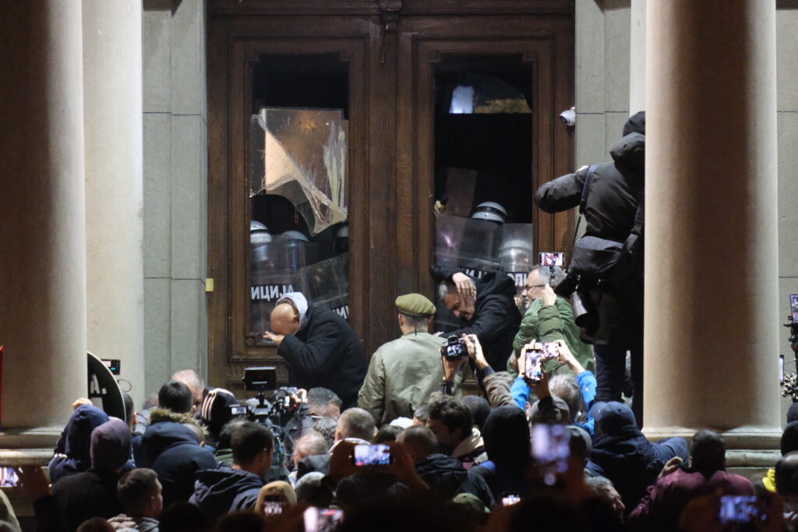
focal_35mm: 300
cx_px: 399
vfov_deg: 4.6
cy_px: 266
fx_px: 6650
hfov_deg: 6.9
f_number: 4.8
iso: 12800
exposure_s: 1/160
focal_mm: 200
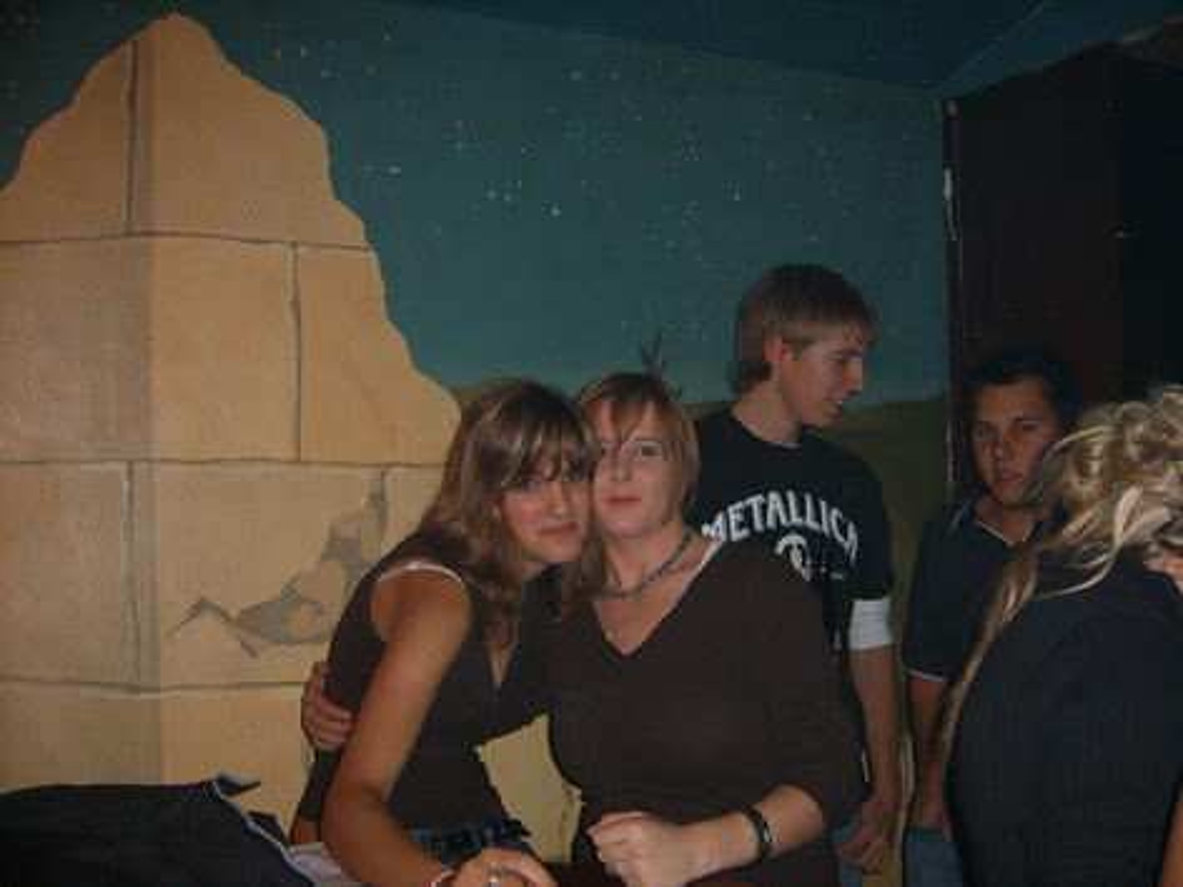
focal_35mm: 35
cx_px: 592
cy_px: 444
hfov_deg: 52.6
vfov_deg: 40.7
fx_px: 1196
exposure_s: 1/30
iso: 100
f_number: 2.8
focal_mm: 5.8
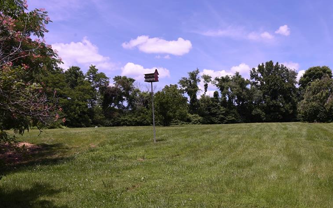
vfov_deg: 38.2
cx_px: 222
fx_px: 299
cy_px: 119
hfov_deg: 56.9
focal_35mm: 33
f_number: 8
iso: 125
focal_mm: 24
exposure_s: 1/250
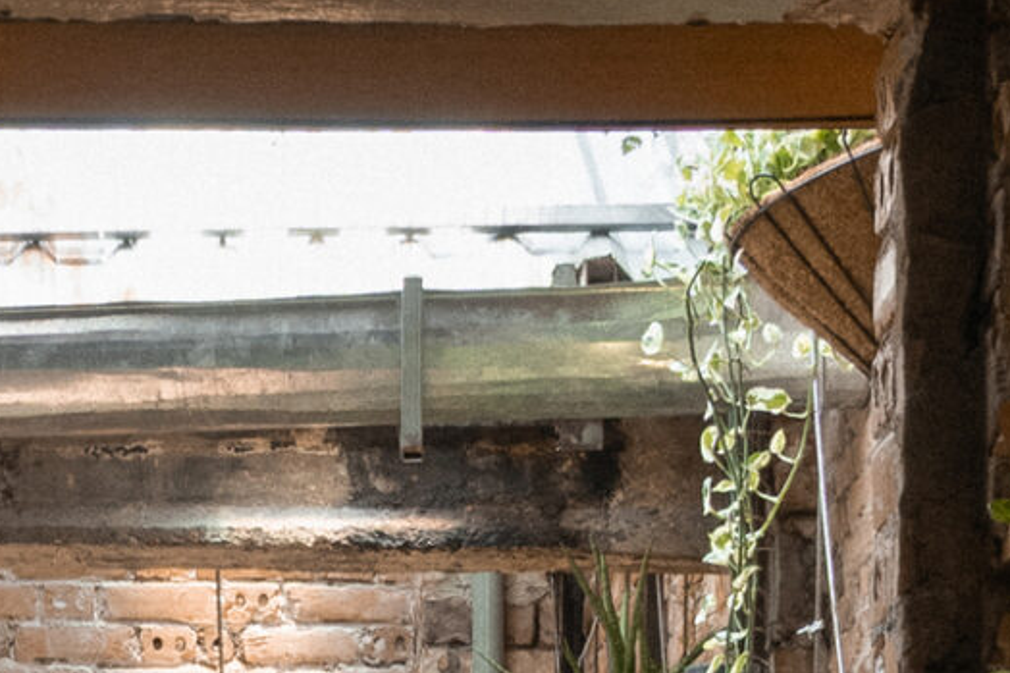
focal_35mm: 183
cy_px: 1398
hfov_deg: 11.1
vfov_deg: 7.2
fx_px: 5132
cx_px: 4
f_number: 5.6
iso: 640
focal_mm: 18
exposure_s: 1/60
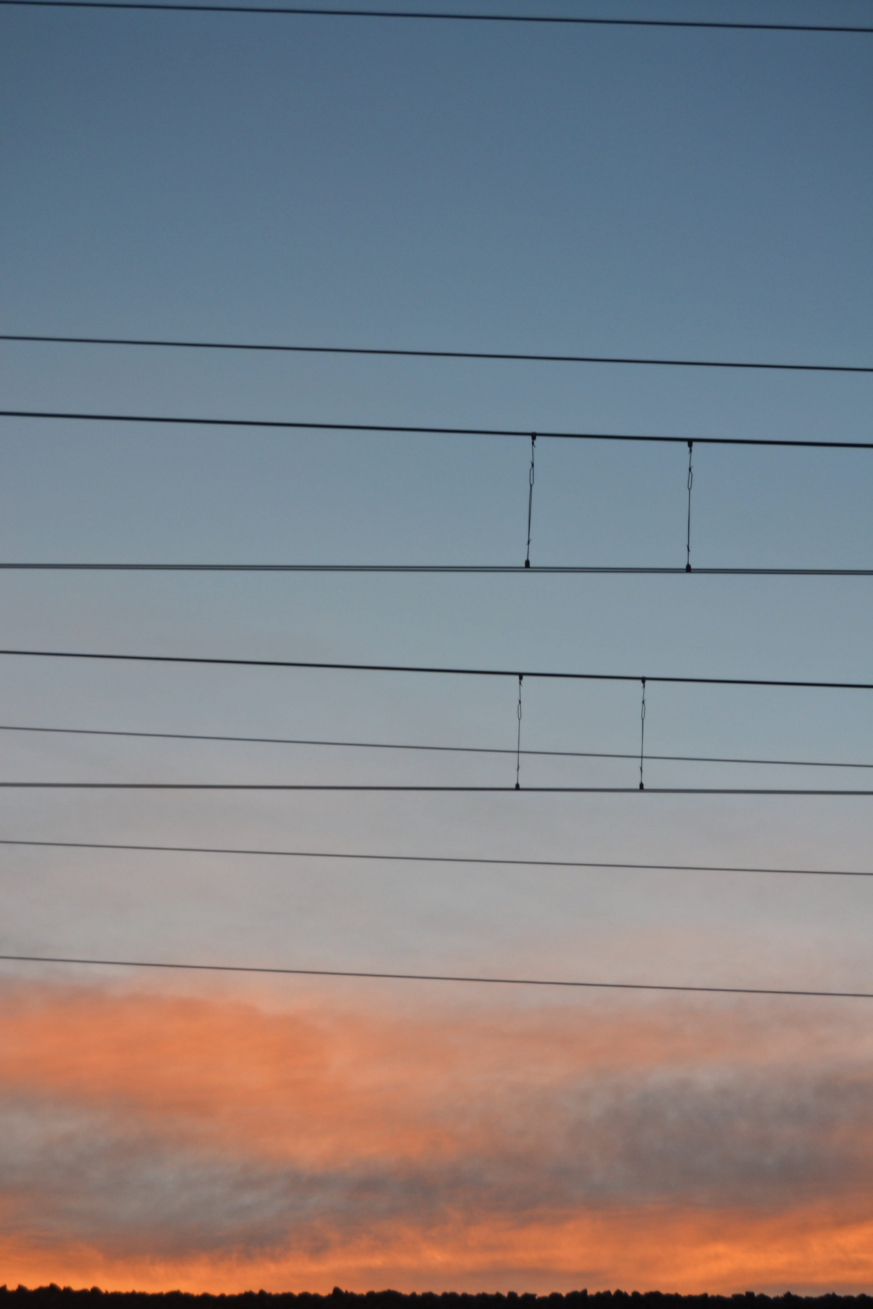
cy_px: 654
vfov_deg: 29.9
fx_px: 2454
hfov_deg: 20.2
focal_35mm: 68
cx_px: 436
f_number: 5.3
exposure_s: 1/80
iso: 400
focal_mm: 45
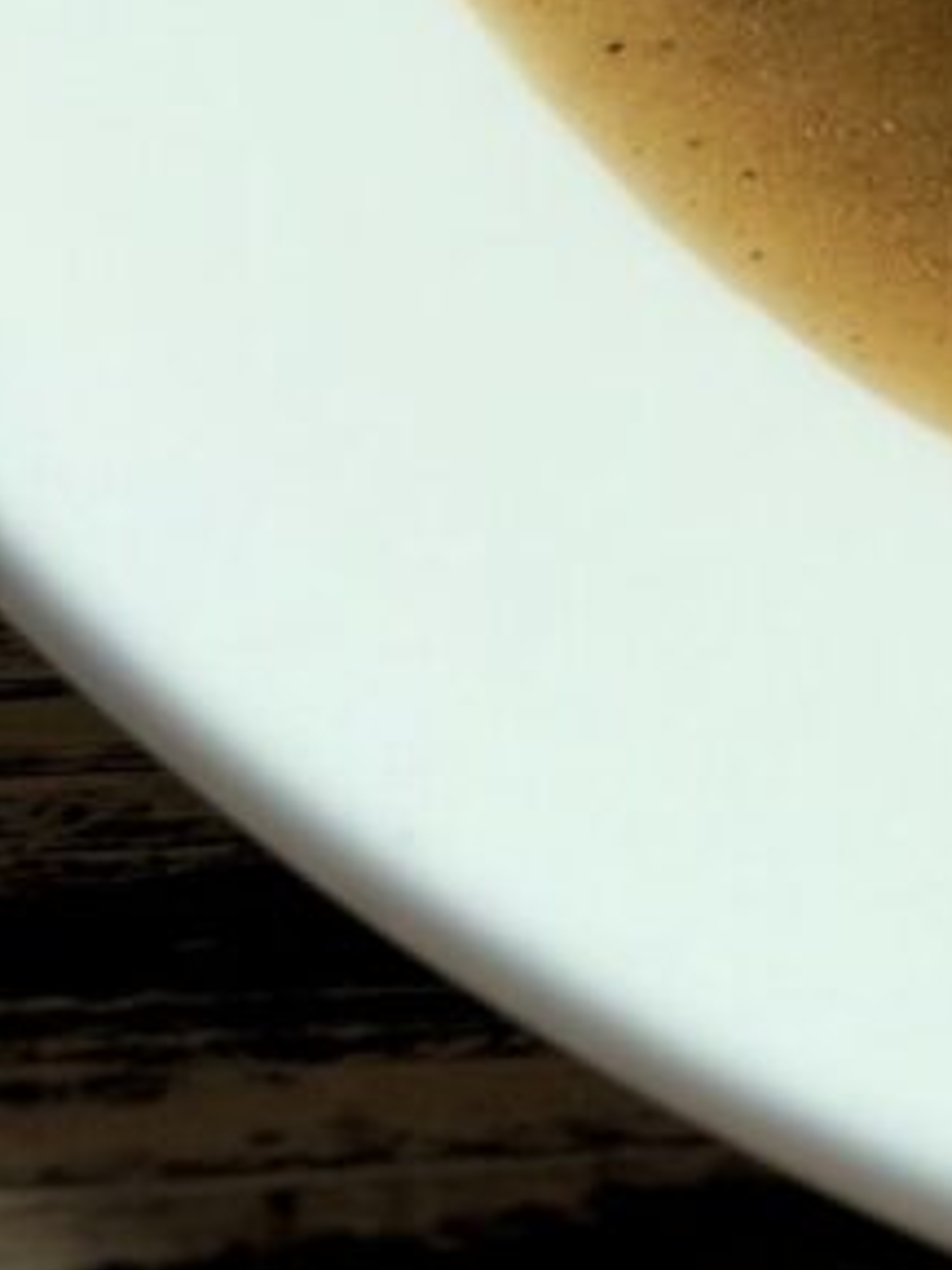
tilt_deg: -36.4
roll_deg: -5.8
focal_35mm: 222
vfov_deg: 8.7
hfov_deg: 6.5
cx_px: 2054
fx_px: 8141
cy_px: -695
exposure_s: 1/885
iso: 64
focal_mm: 6.76
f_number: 1.78
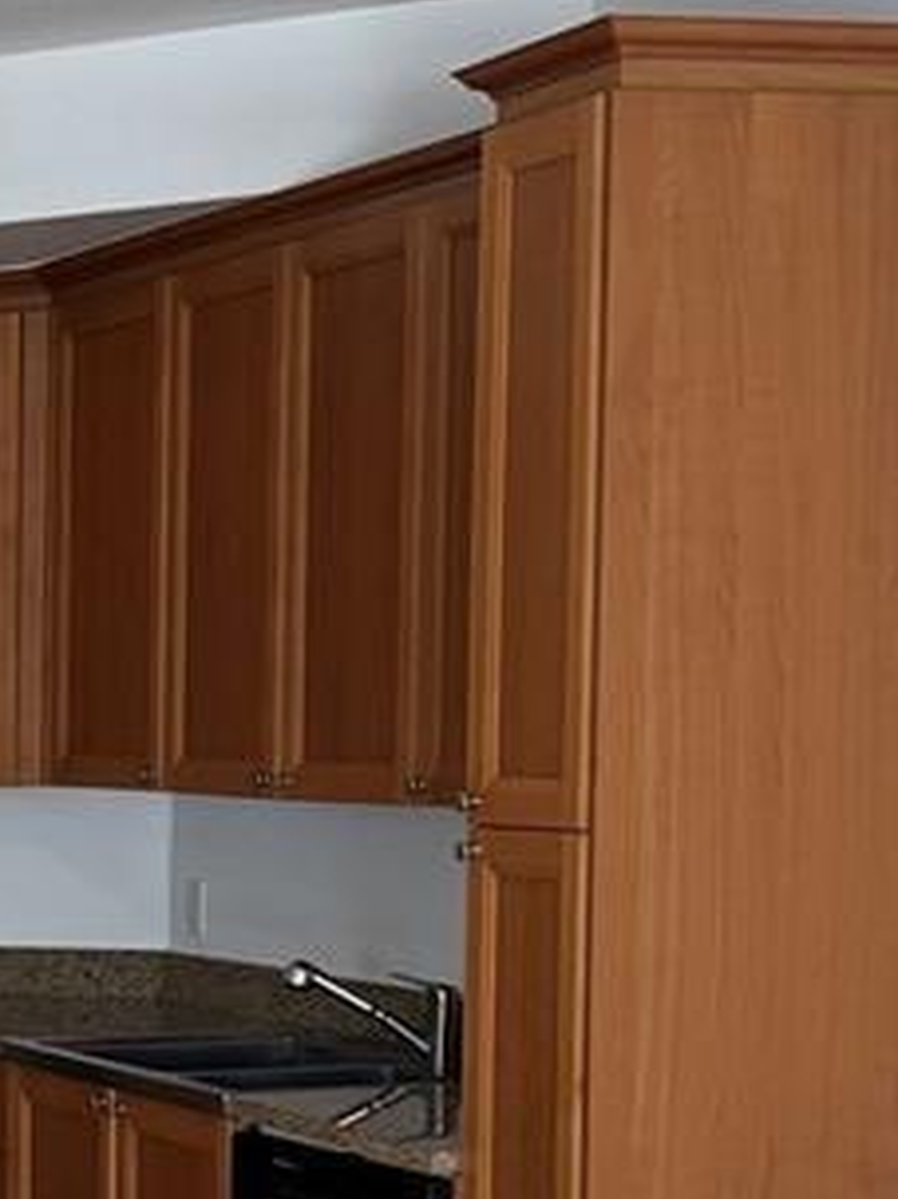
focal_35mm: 95
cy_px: 1072
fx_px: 3288
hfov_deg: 14.1
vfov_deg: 20.3
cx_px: -605
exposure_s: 1/120
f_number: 1.78
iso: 200
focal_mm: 6.76
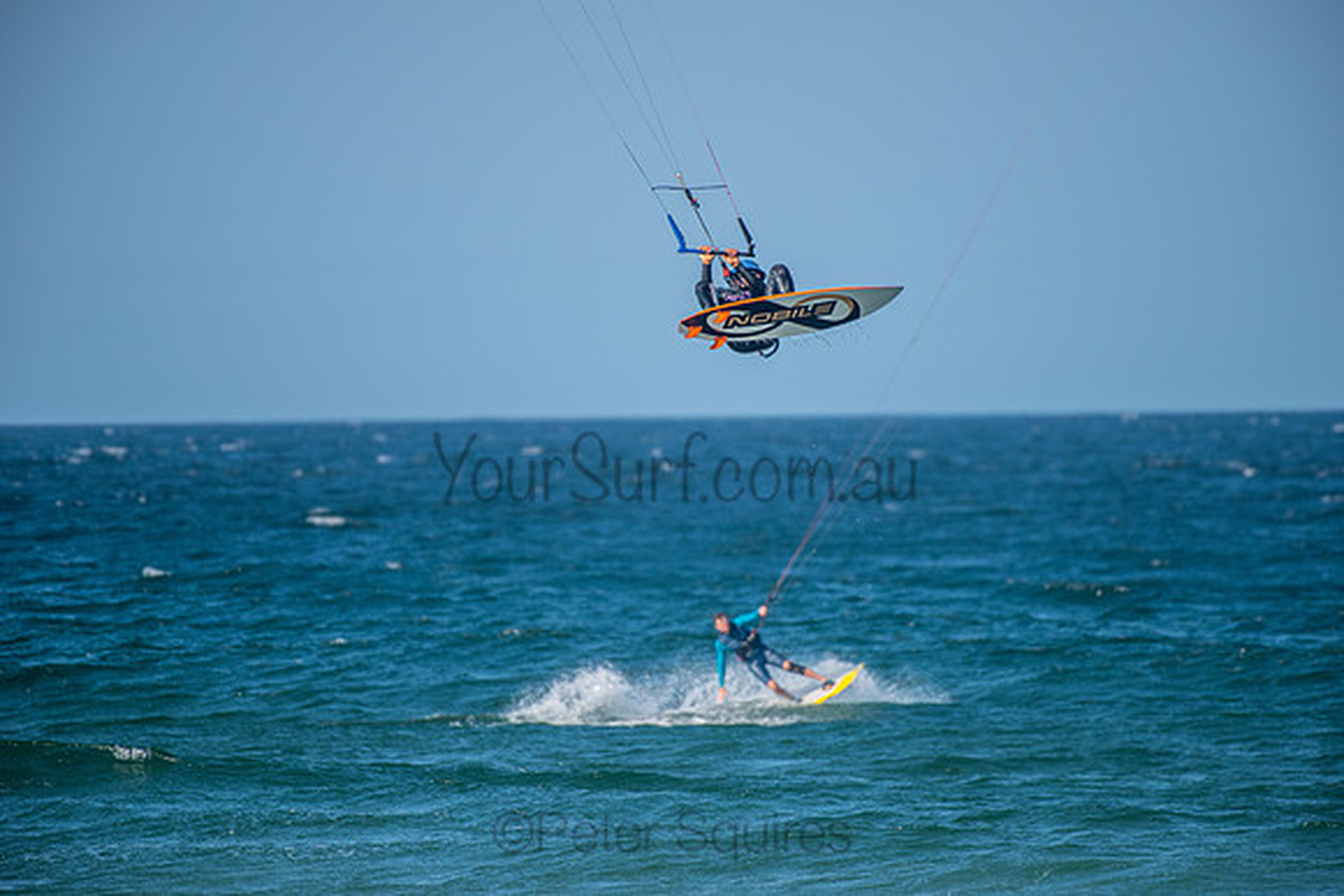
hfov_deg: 4.1
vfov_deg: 2.8
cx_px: 672
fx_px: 18670
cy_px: 448
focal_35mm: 500
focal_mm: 500
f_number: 5.6
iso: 450
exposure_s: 1/1600
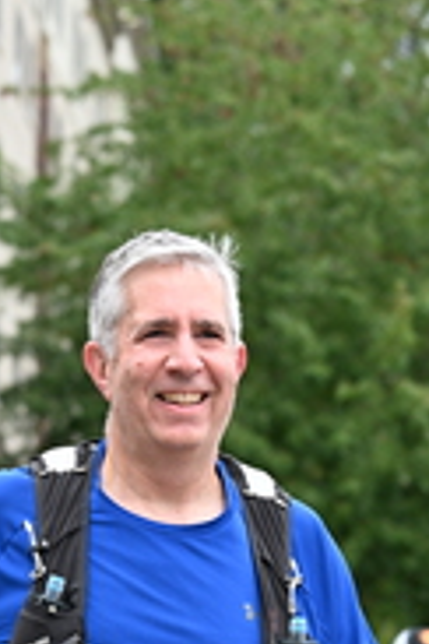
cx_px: 167
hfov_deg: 6.2
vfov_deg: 9.3
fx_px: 3968
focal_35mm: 222
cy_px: 510
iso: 1600
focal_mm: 74
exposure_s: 1/640
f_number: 4
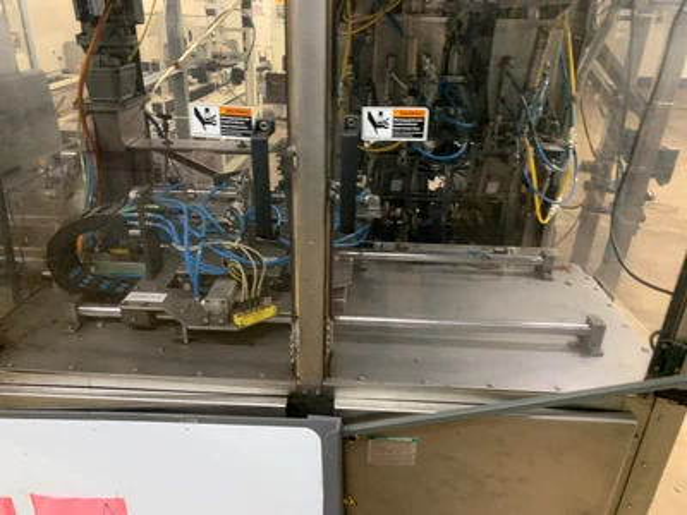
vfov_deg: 53.1
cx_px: 344
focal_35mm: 26
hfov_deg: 67.3
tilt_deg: -23.6
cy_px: 258
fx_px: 516
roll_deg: -3.4
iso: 500
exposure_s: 1/30
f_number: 1.8
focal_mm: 4.25
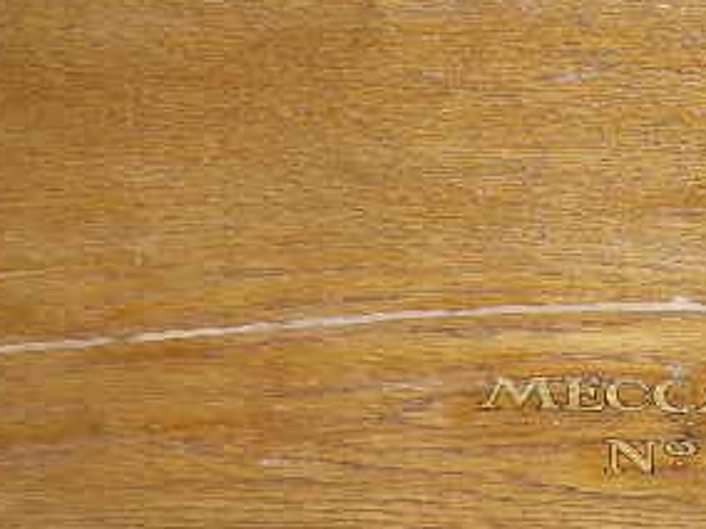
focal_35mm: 137
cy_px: 882
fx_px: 2794
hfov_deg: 14.3
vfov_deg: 10.3
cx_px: 641
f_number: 2.8
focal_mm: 7.8
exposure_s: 1/60.1
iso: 50
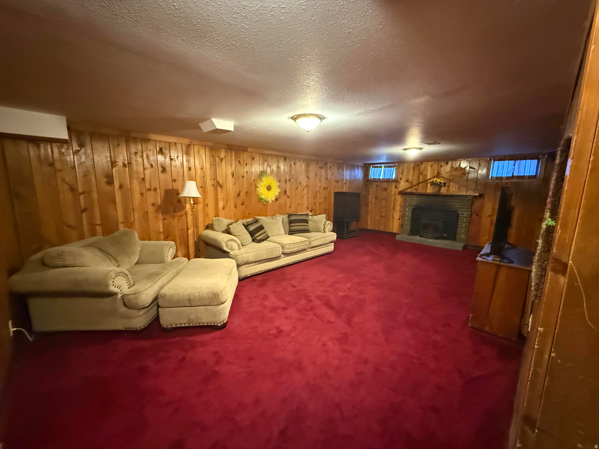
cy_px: 224
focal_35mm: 14
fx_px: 242
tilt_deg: -8.8
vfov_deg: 85.7
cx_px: 300
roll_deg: -1.3
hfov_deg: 102.1
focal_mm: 2.22
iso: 1250
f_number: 2.2
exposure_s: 1/40
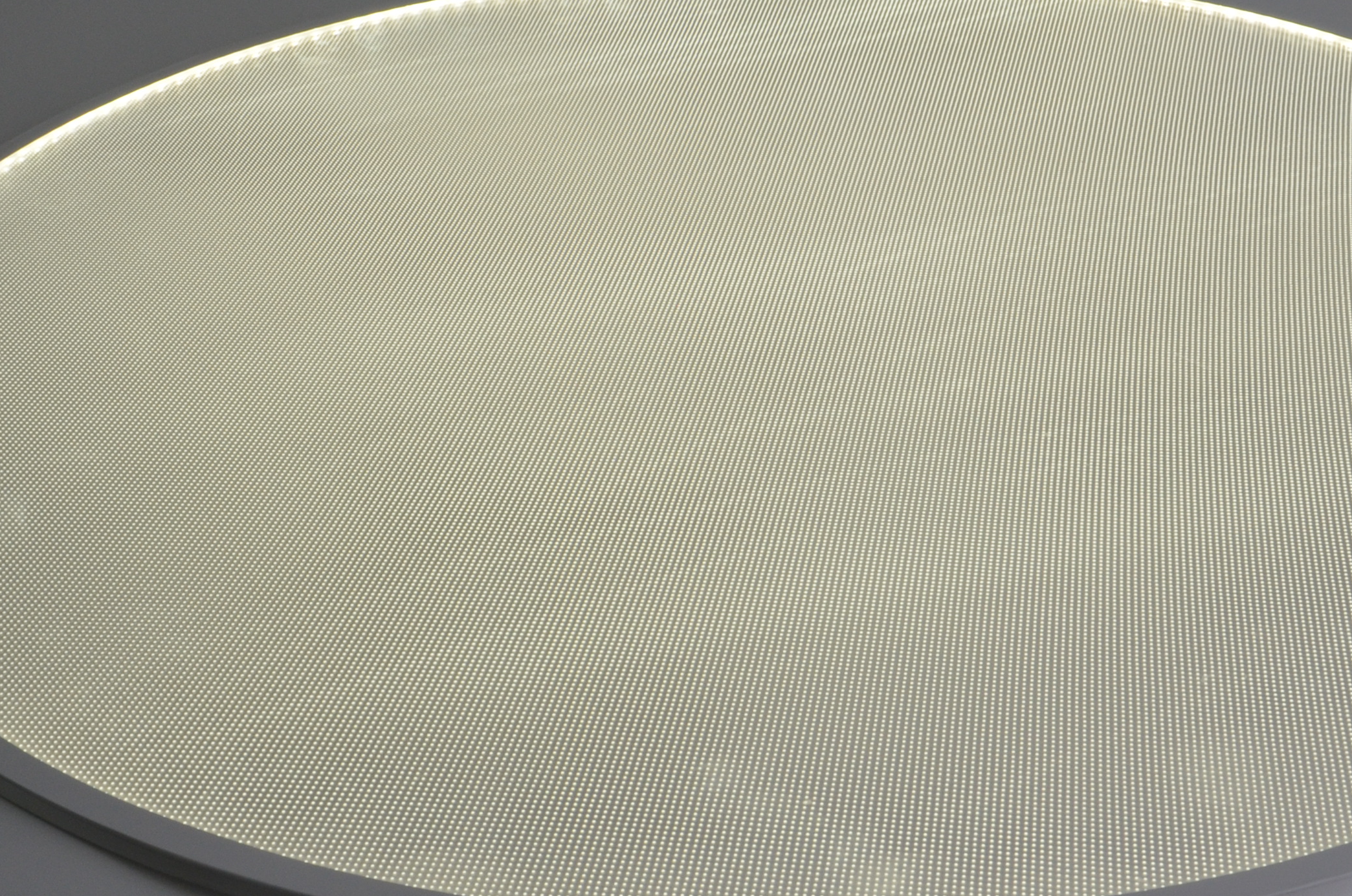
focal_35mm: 69
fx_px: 2586
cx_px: 757
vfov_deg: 19.6
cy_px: 321
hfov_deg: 29.3
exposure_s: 1/80
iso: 500
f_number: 16
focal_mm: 26
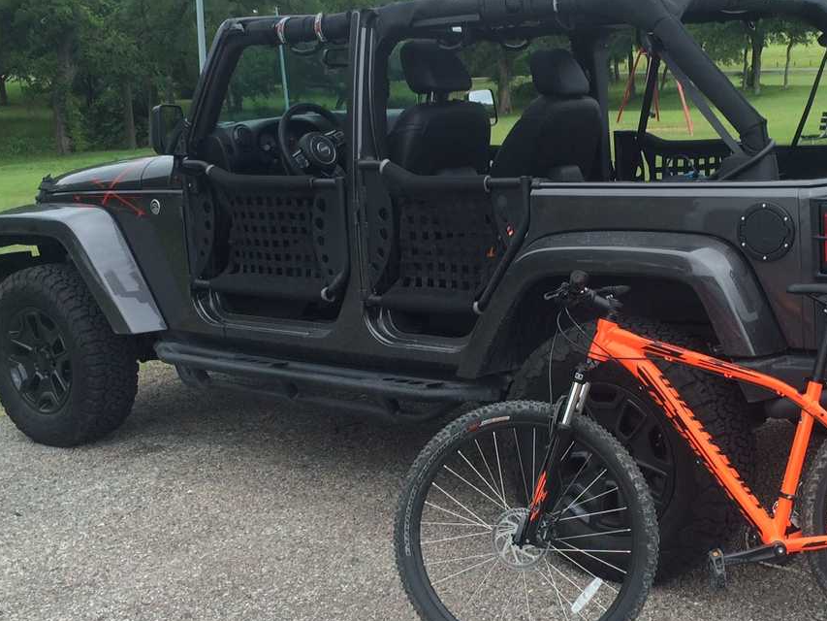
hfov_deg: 37.1
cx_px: 552
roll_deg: +0.3
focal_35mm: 51
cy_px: 279
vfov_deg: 28.6
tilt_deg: -8.5
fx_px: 1219
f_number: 2.2
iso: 32
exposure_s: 1/746
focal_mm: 4.15
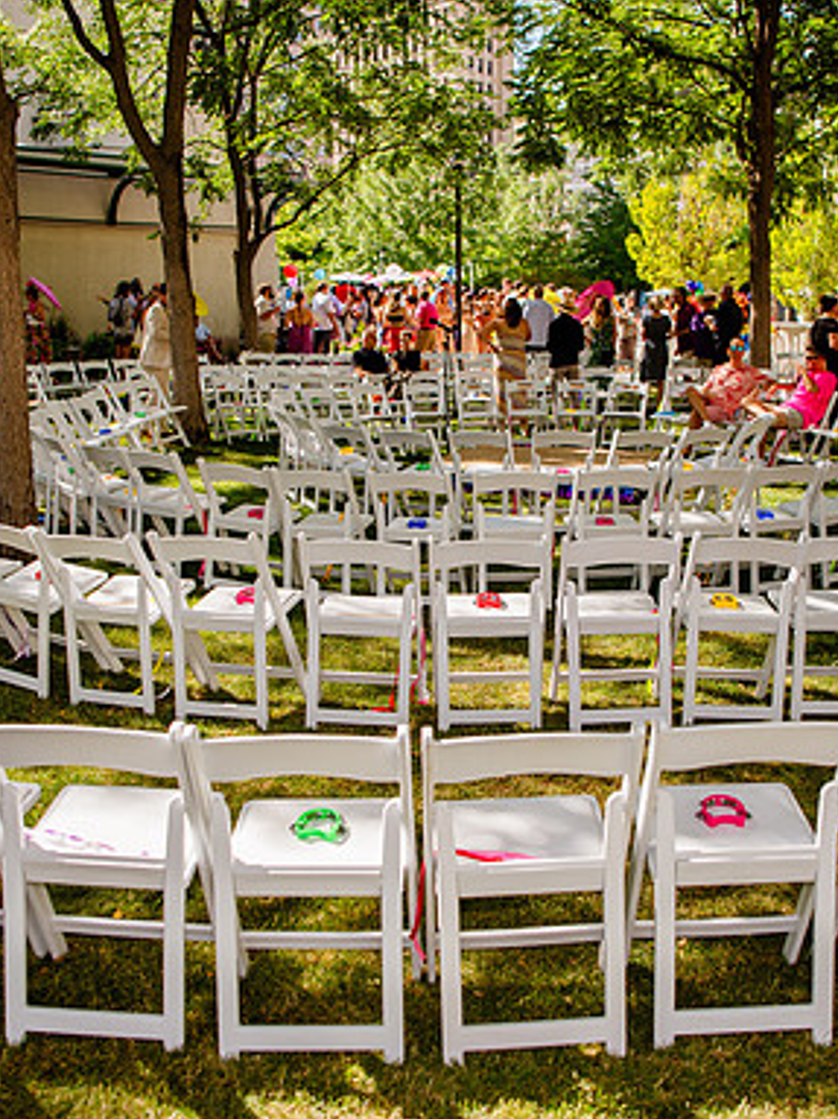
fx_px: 1163
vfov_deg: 51.4
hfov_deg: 39.6
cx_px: 479
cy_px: 561
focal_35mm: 36
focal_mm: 24
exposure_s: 1/1250
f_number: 2.8
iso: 200
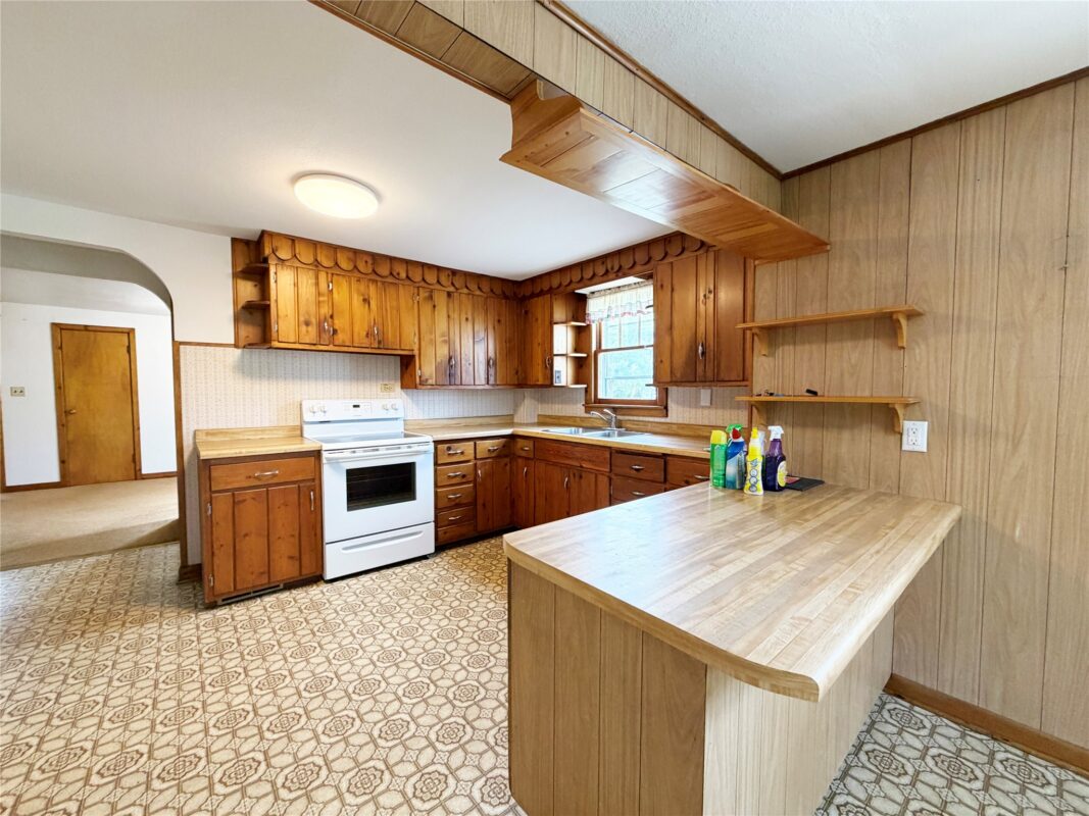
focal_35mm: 14
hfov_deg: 102.1
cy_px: 408
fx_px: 440
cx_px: 544
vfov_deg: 85.7
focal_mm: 2.22
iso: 250
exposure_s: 1/60
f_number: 2.2
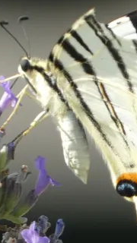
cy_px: 130
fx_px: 14531
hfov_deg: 0.5
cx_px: 100
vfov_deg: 1.0
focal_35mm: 2250
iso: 200
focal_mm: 185
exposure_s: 1/125
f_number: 5.6
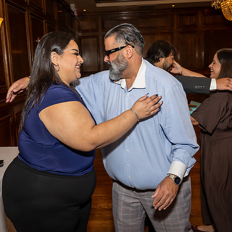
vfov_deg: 44.8
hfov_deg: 44.9
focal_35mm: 37
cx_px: 114
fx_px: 281
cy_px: 100
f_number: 7.1
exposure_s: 1/250
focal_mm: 24
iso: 500
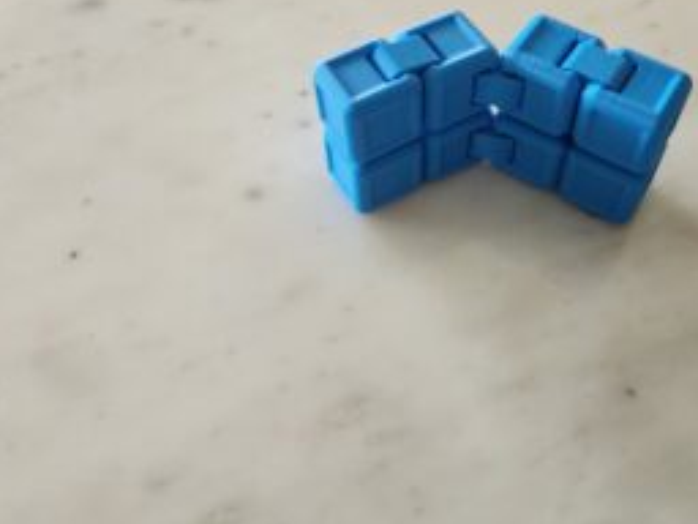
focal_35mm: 36
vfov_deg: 39.4
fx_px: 726
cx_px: 425
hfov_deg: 51.0
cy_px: 196
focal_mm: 5.4
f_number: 1.8
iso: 200
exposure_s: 1/120
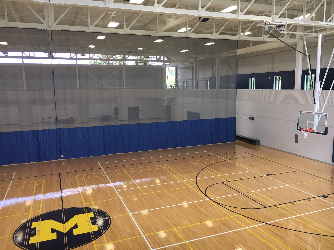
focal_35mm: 29
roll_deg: +1.4
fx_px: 280
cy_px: 125
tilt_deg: -7.1
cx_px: 167
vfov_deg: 48.2
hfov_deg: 61.7
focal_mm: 4.15
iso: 25
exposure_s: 1/30
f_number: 2.2
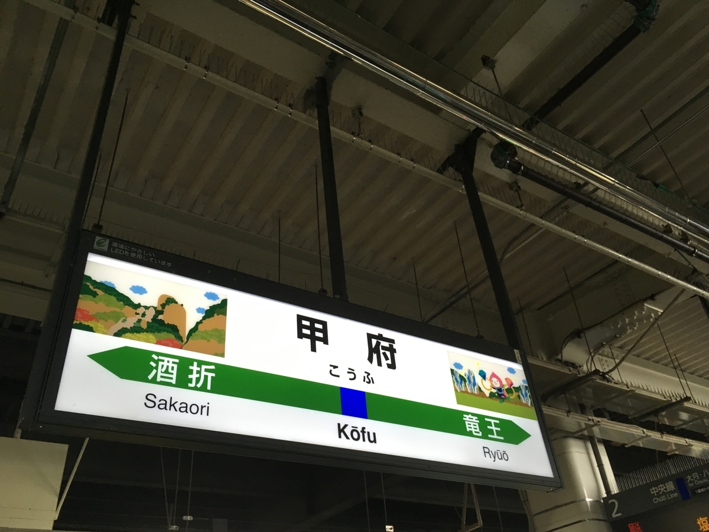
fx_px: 594
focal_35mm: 29
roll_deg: +4.9
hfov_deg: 61.7
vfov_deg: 48.2
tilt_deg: +33.0
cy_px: 266
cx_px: 354
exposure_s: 1/30
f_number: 2.2
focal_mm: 4.15
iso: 40
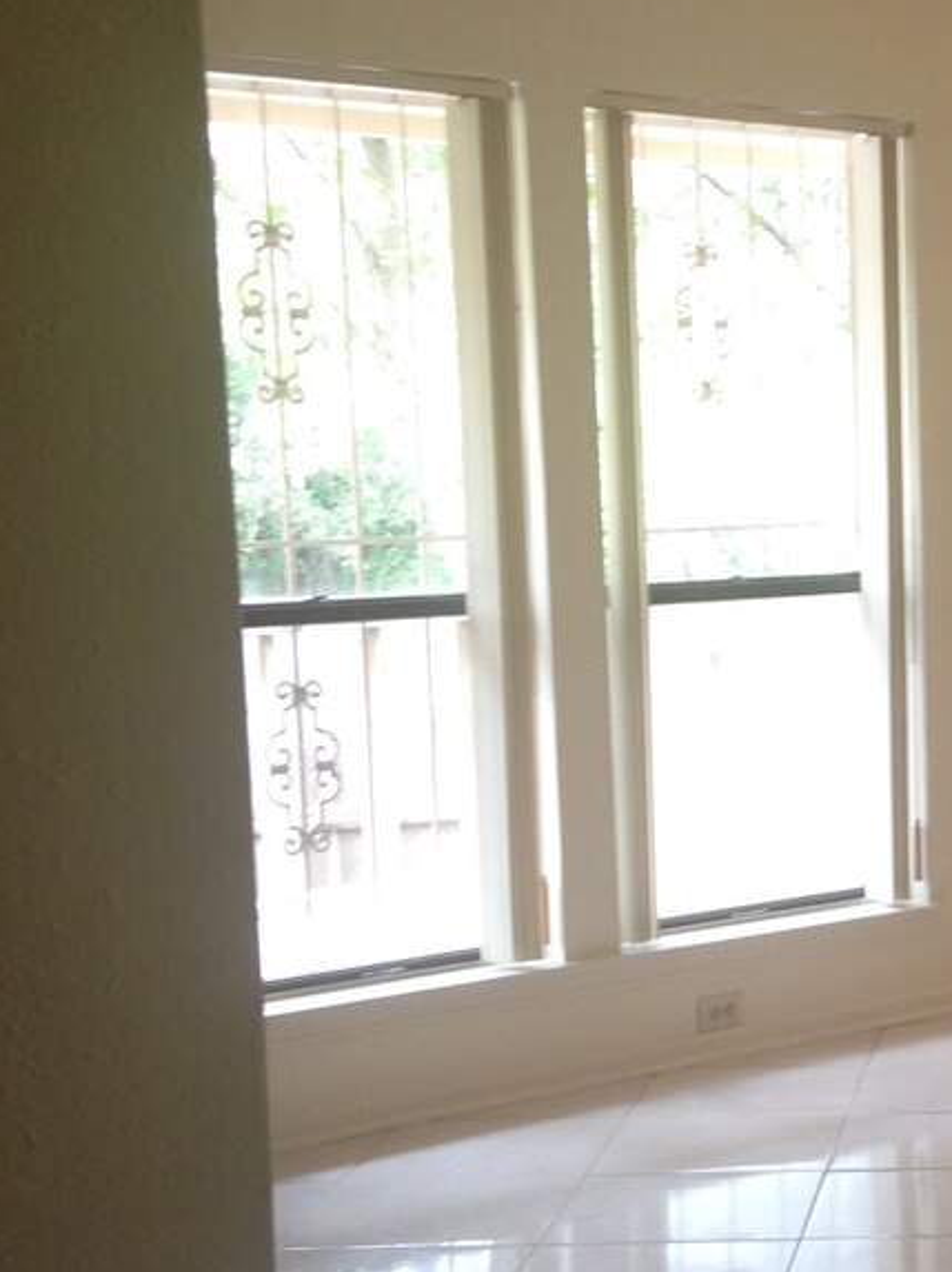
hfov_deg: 16.9
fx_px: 3047
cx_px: 1181
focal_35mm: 83
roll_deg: -0.9
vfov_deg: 23.5
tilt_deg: -8.3
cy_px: 817
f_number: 2.4
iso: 64
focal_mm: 4.12
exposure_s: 1/20
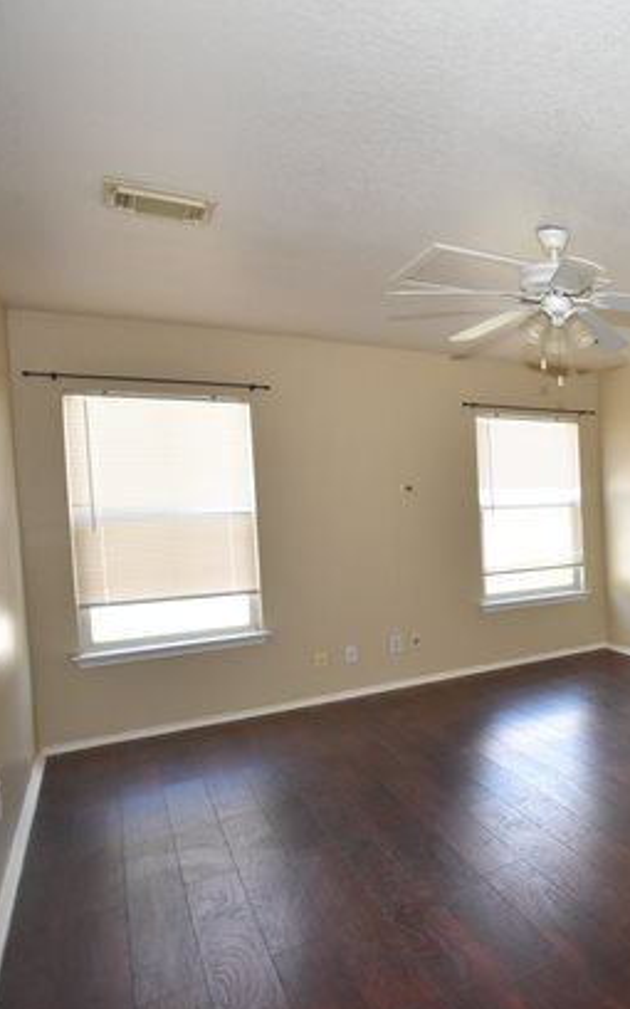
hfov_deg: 39.0
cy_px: 521
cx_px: 736
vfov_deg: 74.8
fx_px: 659
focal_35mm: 24
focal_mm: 10
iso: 800
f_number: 4.5
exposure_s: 1/160
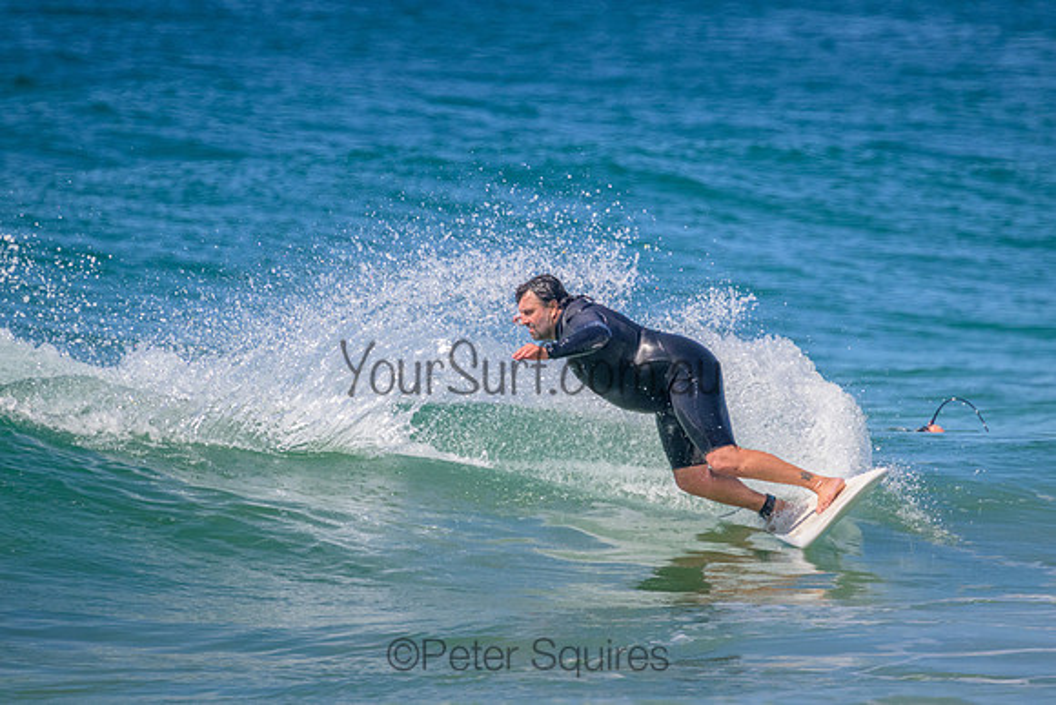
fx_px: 26743
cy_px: 303
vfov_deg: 1.5
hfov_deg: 2.3
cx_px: 602
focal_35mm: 912
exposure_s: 1/2000
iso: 2000
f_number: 11
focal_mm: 800
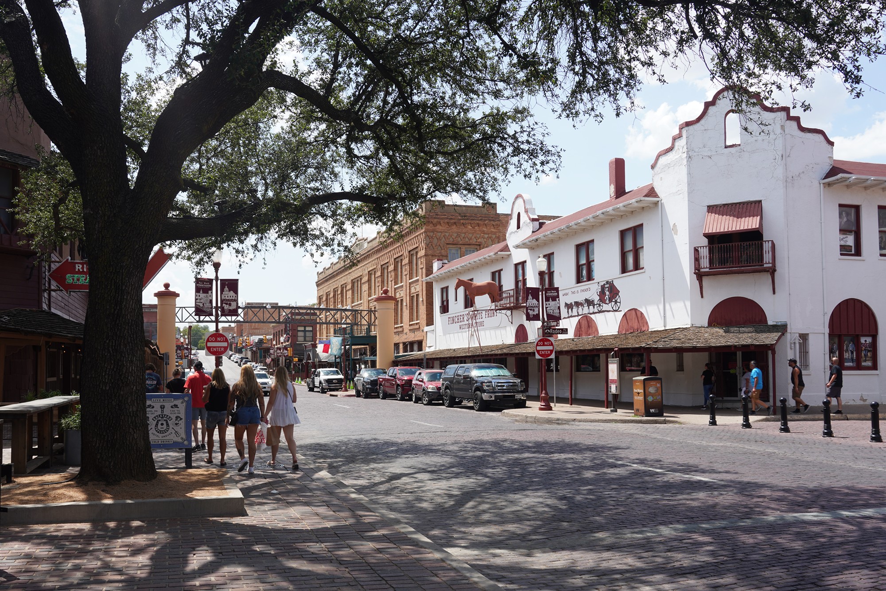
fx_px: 689
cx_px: 443
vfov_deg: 46.4
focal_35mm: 28
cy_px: 296
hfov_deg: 65.5
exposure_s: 1/100
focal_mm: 28
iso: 100
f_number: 11
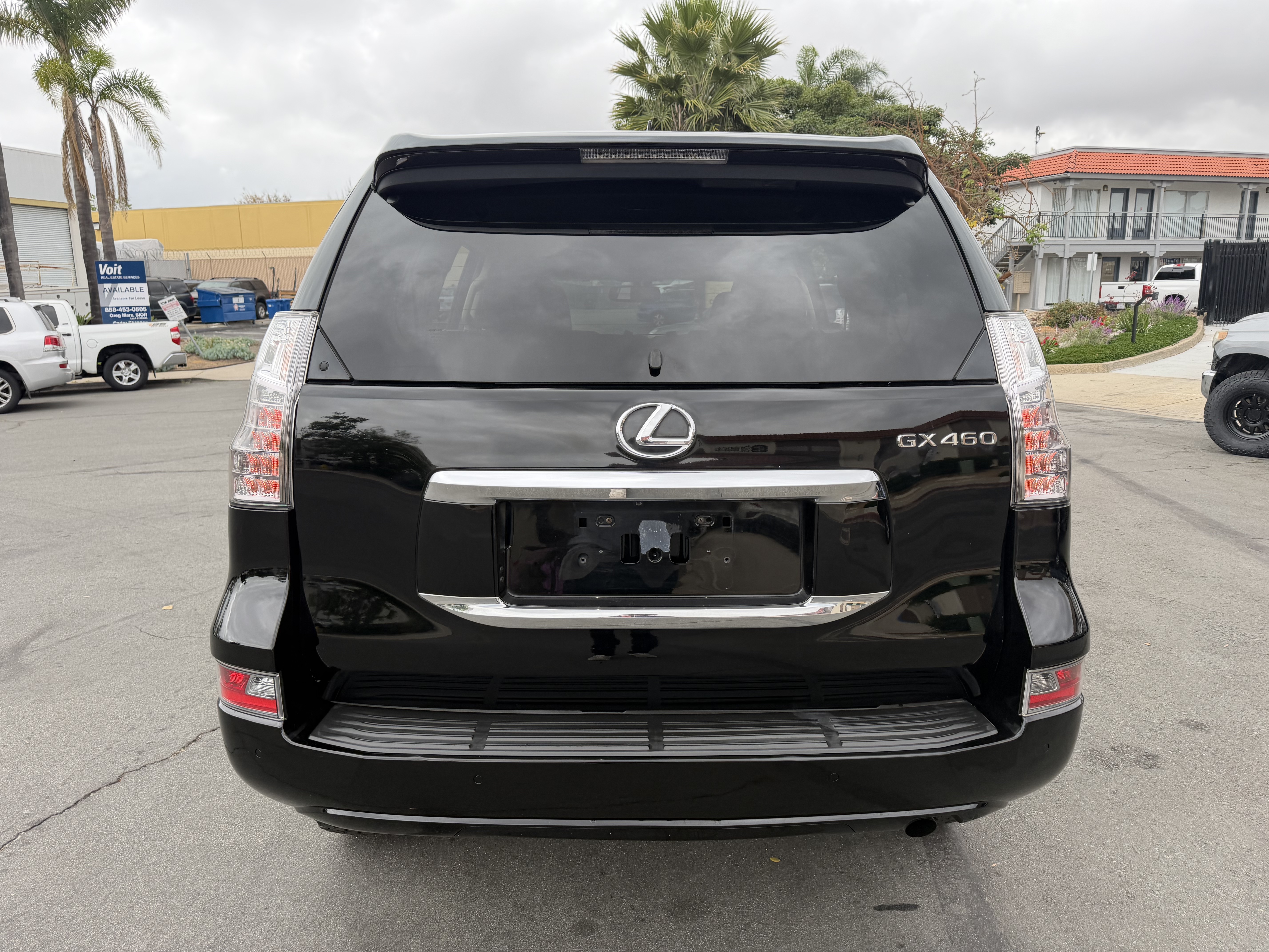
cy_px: 476
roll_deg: +1.8
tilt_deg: -10.8
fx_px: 880
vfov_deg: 56.8
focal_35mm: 24
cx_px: 634
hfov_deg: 71.6
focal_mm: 6.76
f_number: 1.78
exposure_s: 1/173
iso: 80
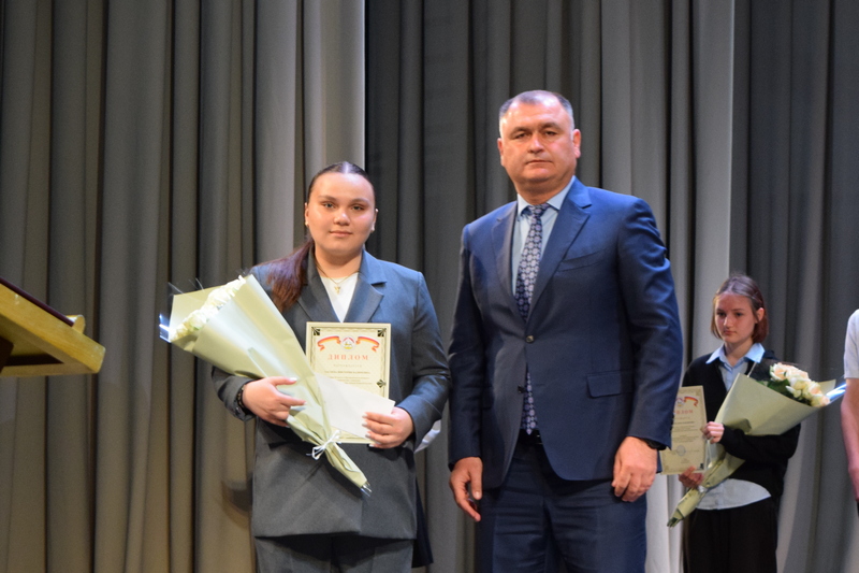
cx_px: 430
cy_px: 286
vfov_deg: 16.5
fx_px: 1968
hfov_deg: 24.6
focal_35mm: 82
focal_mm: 55
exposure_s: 1/60
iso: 1600
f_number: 5.6
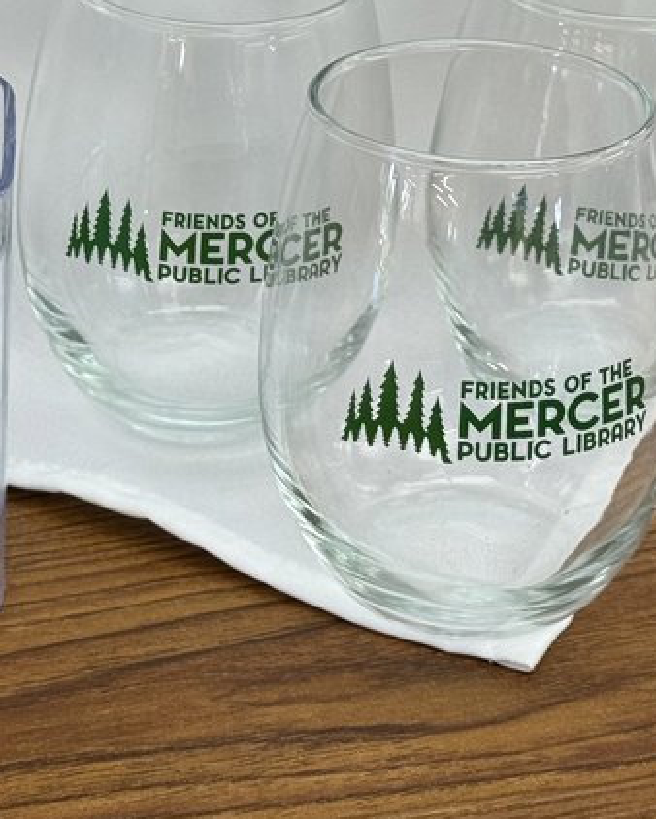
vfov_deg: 17.1
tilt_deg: -25.8
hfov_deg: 13.8
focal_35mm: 111
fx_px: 2692
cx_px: 70
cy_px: 130
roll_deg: -0.5
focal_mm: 6.76
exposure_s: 1/60
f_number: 1.78
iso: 64
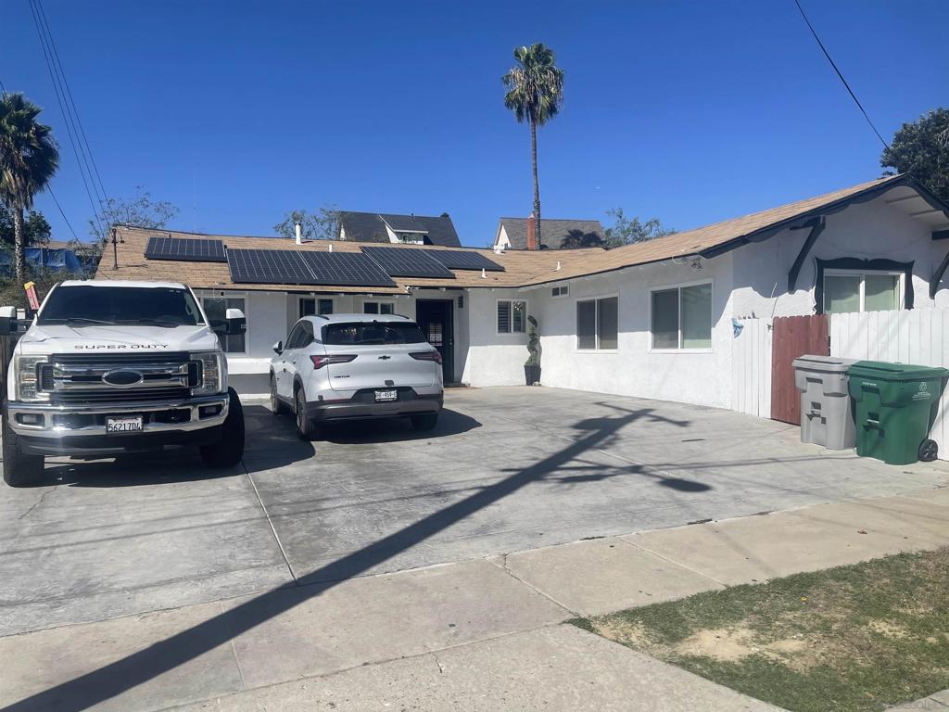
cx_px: 474
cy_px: 356
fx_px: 685
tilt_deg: -1.2
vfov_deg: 54.9
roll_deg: +0.9
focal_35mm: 25
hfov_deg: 69.4
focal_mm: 5.1
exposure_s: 1/5618
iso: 32
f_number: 1.6
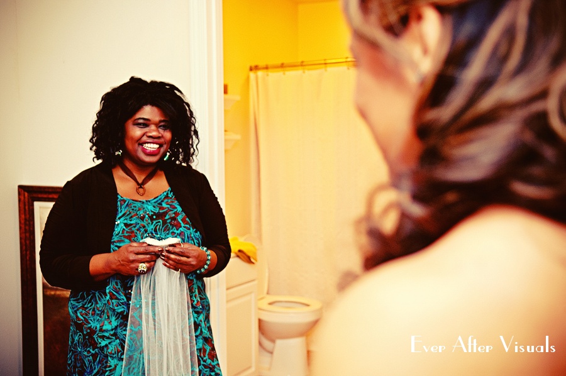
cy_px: 188
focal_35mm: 45
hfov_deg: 43.6
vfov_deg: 29.8
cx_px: 283
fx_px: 707
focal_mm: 30
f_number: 2.8
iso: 250
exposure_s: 1/125
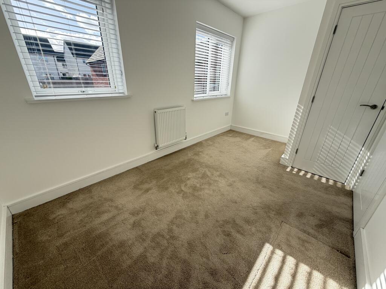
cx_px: 193
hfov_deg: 102.1
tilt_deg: -23.2
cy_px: 144
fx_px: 156
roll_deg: +0.2
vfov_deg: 85.7
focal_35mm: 14
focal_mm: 2.22
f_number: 2.2
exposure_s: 1/241
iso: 40
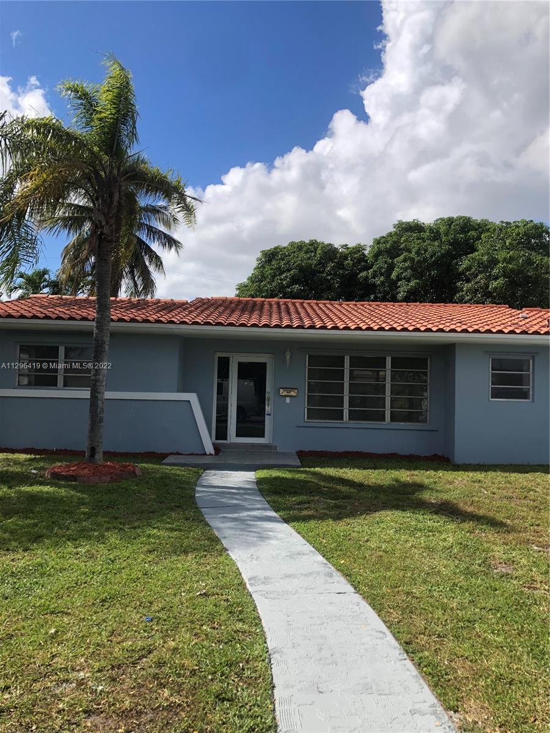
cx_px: 275
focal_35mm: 28
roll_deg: -1.6
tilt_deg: +0.6
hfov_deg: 49.7
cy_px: 366
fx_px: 593
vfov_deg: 63.4
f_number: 1.8
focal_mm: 3.99
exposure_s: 1/2703
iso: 20
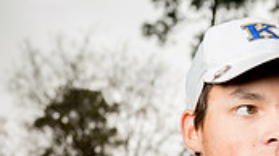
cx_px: 237
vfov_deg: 9.4
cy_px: 344
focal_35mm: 117
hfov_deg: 18.1
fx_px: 865
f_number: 4.5
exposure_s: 1/250
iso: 200
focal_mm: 43
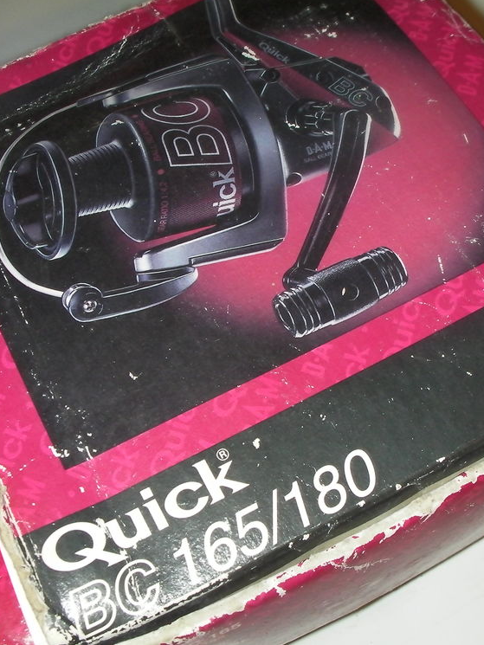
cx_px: 259
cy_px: 321
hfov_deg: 28.6
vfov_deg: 37.5
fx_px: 951
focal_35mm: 51
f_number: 5.6
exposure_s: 1/30
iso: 200
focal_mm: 6.3
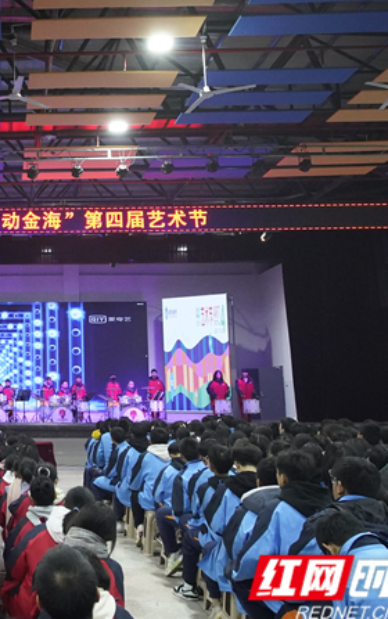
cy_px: 299
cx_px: -33
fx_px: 693
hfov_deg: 28.6
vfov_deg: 48.2
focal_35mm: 41
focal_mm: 17
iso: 6400
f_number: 5.6
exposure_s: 1/200
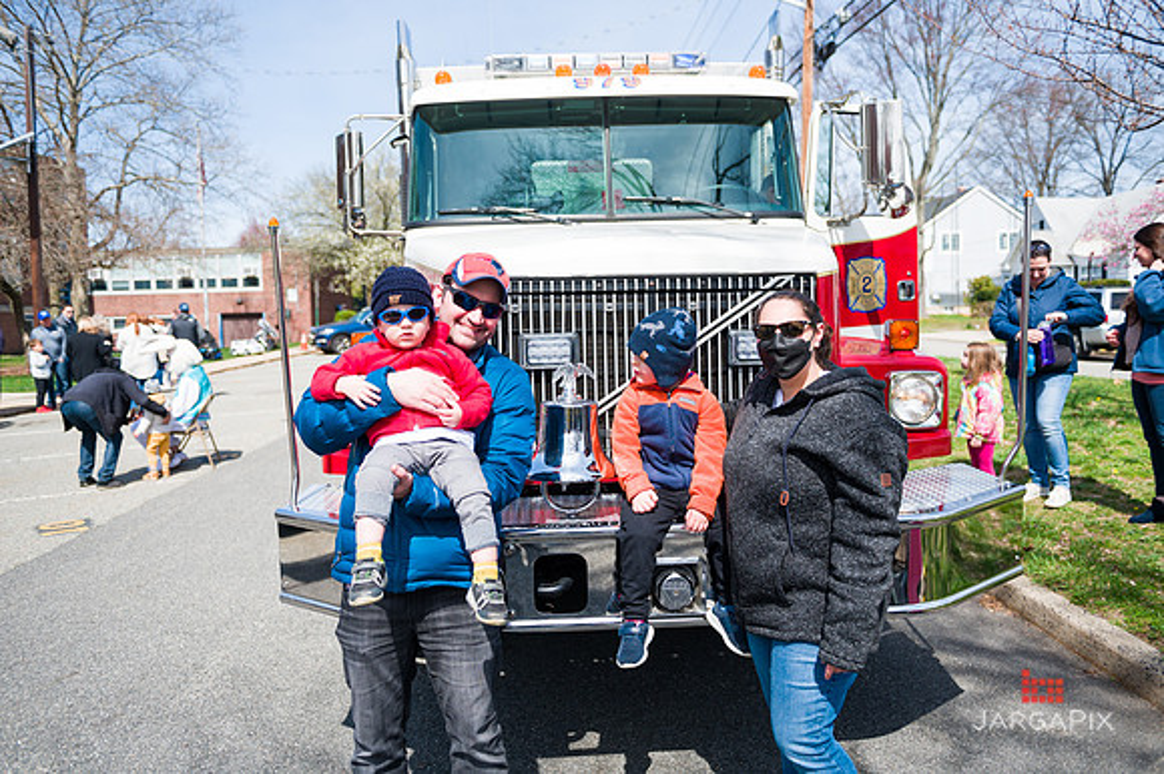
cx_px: 582
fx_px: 872
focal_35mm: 27
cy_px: 387
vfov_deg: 47.9
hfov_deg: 67.4
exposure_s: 1/2500
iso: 200
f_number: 4
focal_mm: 27
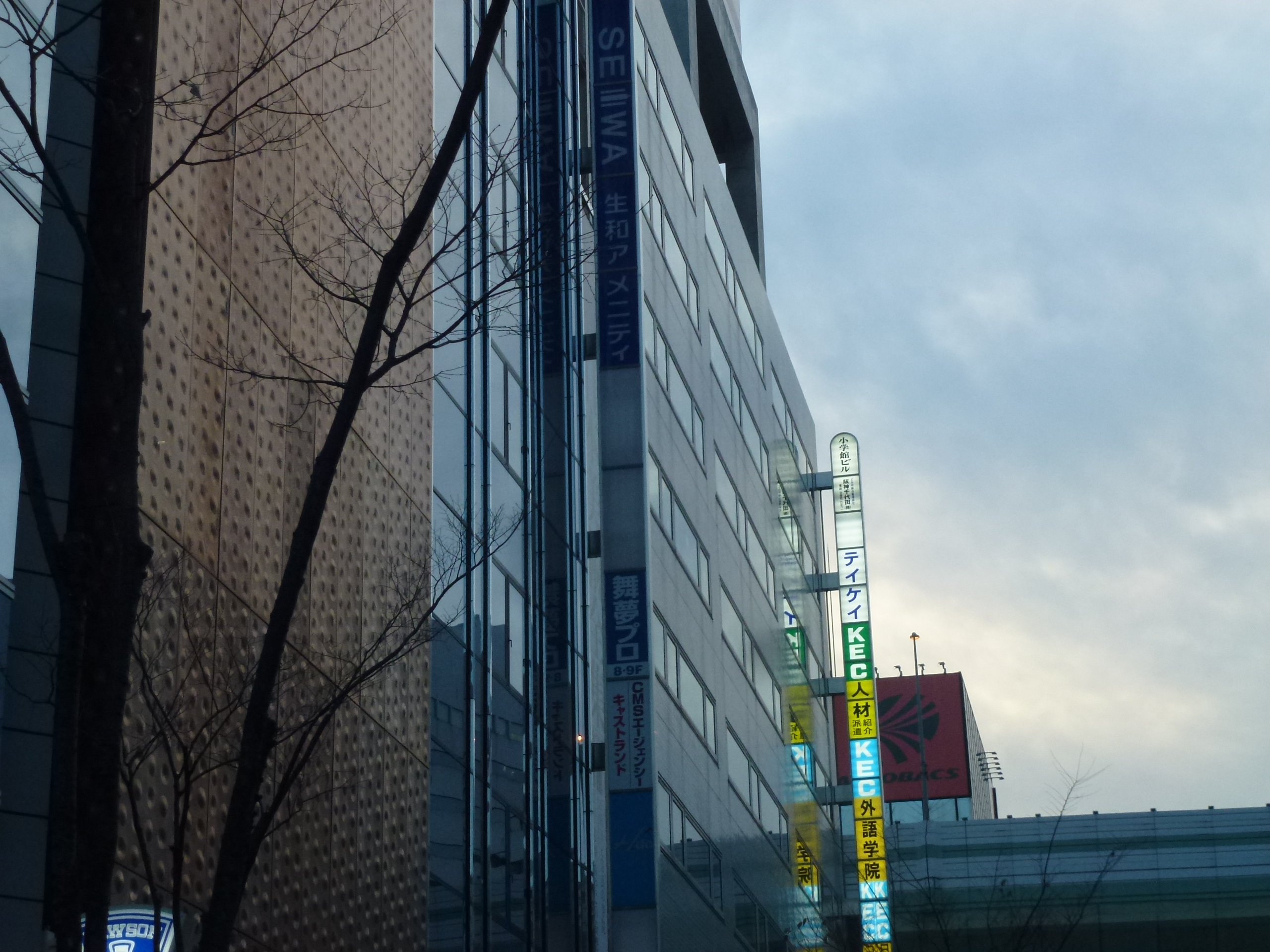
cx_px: 635
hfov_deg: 29.8
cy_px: 476
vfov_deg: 22.6
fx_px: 2385
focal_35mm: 65
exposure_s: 1/80
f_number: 4.6
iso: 200
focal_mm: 11.7
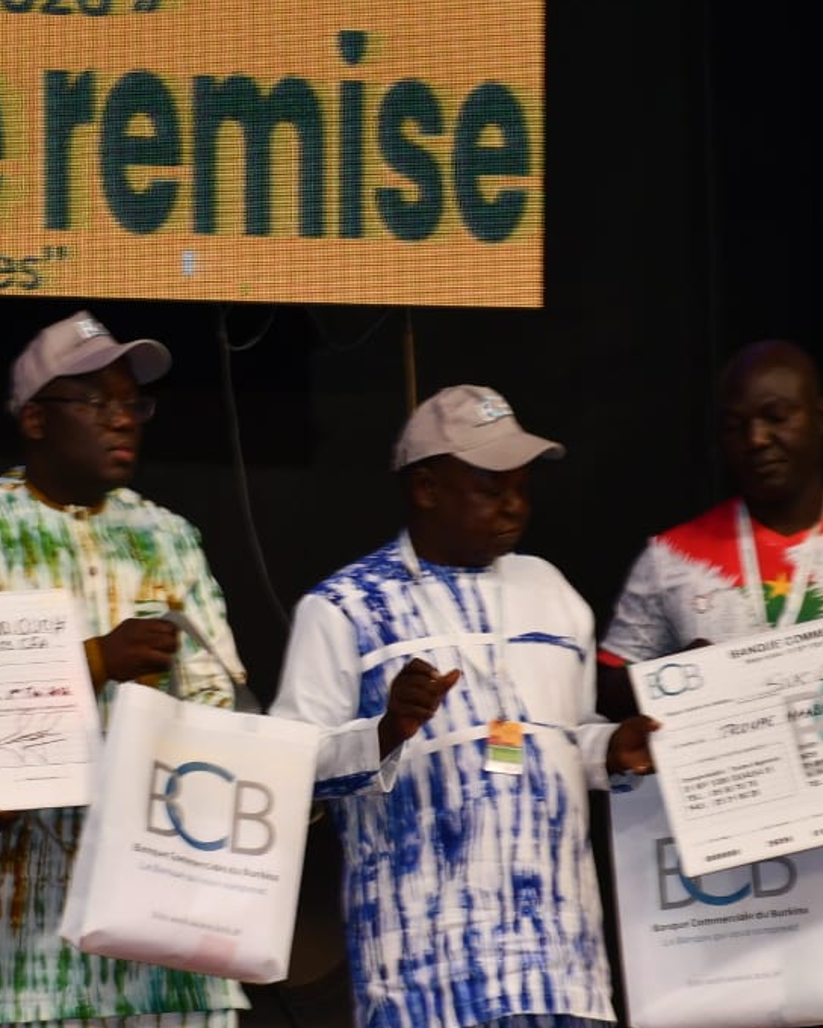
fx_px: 9195
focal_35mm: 302
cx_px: 234
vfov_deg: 6.4
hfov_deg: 5.1
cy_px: 664
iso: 400
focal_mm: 90
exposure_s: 1/100
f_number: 5.3
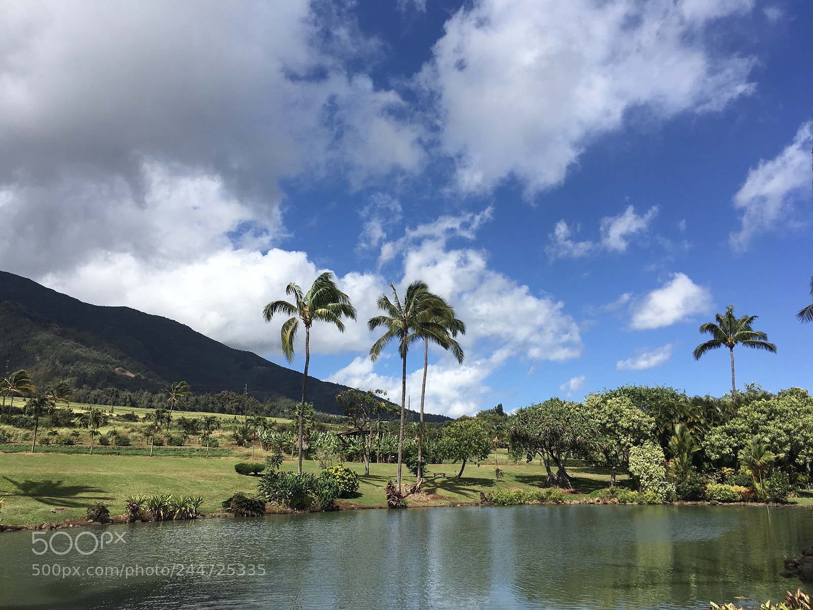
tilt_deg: +14.2
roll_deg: +0.2
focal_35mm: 29
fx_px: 681
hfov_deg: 61.7
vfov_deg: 48.2
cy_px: 305
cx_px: 406
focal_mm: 4.15
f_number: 2.2
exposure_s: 1/2331
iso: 25
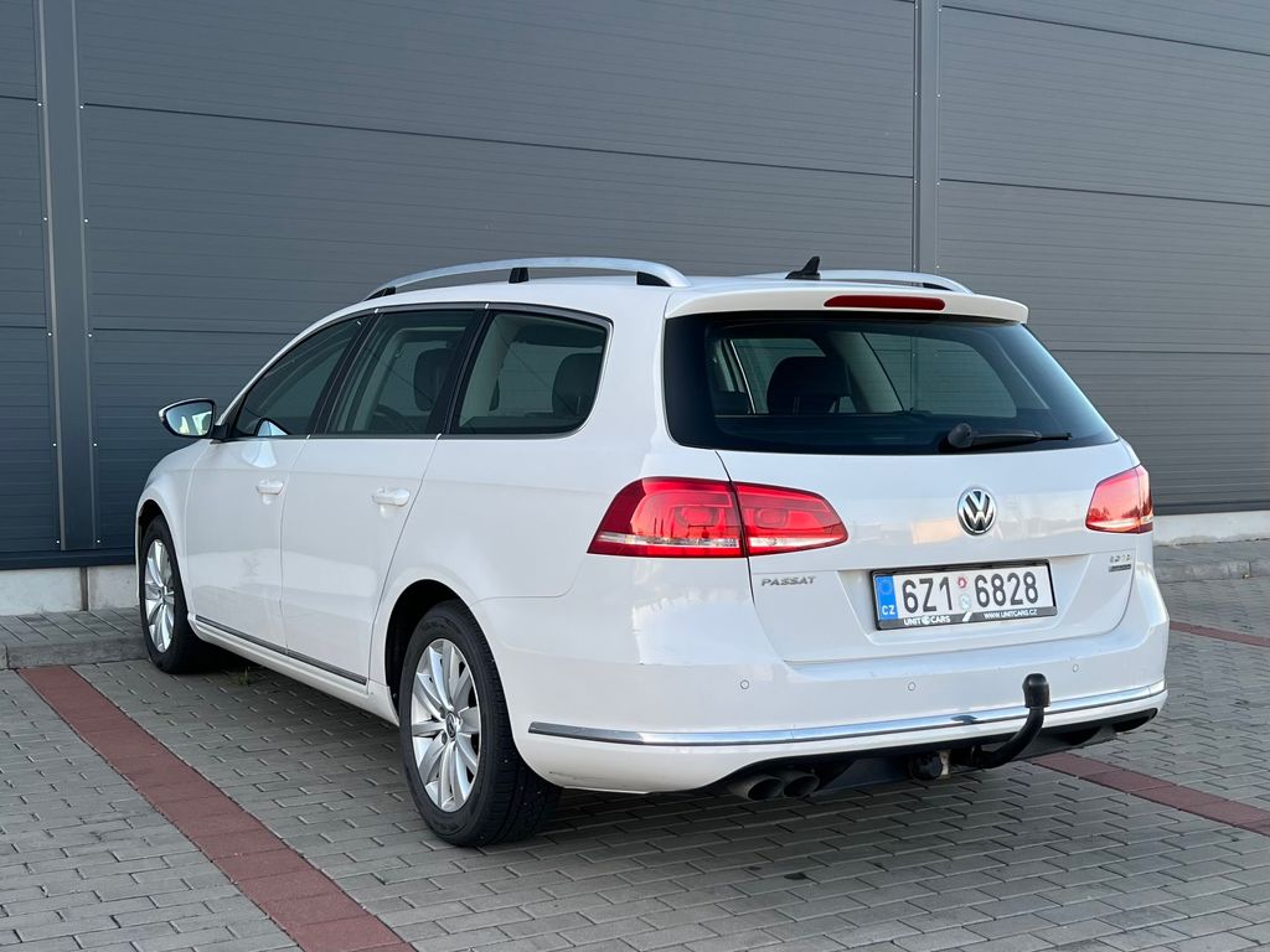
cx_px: 635
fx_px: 954
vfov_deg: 53.1
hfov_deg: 67.3
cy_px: 476
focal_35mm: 26
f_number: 1.5
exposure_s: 1/226
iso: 40
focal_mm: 5.7
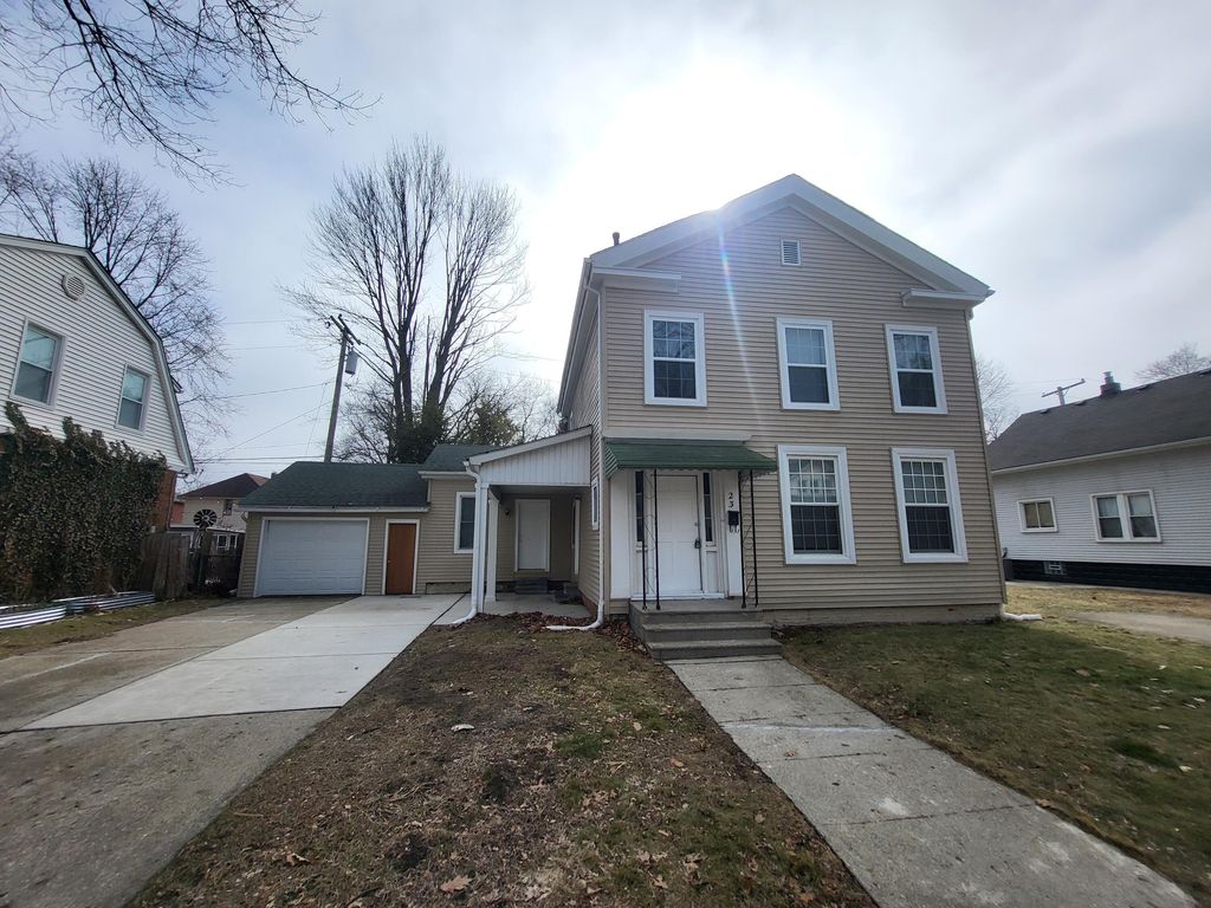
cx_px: 606
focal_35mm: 13
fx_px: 455
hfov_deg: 106.2
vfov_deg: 89.9
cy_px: 454
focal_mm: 1.74
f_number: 2.2
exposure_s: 1/2604
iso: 32
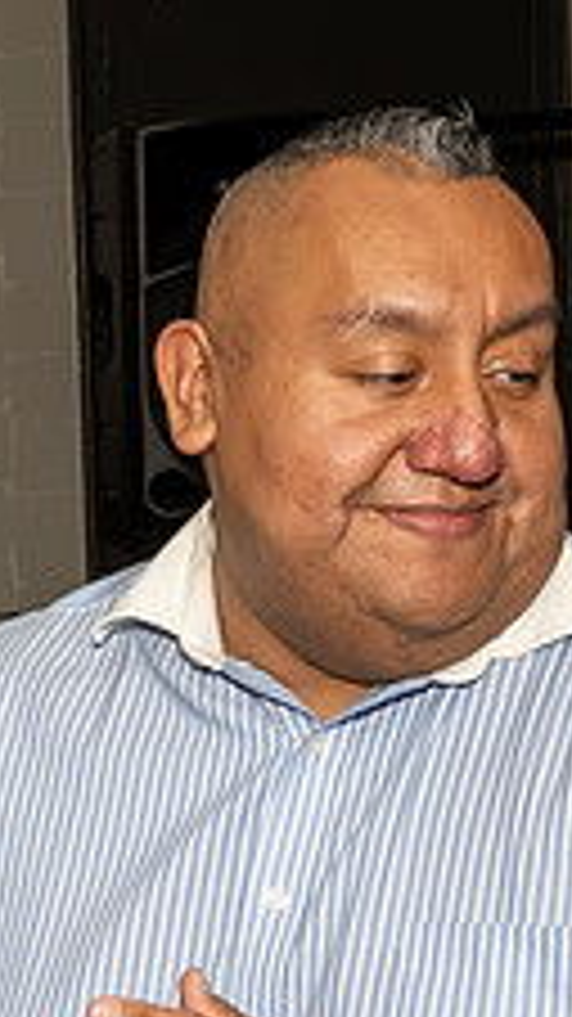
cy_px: 680
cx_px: -705
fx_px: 3373
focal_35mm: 125
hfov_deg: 8.9
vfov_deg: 17.1
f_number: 7.1
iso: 1000
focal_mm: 22
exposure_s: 1/250
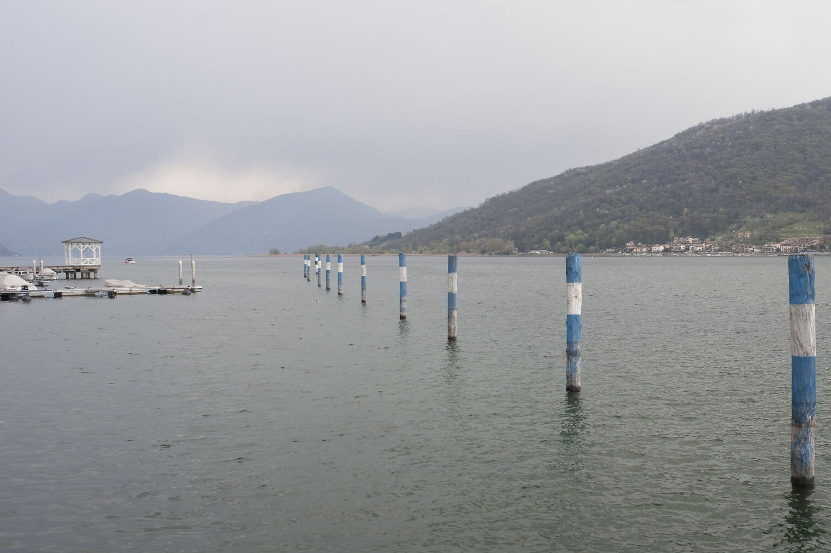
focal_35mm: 38
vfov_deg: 35.0
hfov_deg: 49.3
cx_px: 590
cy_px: 281
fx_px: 877
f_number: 11
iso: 200
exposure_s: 1/125
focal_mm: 24
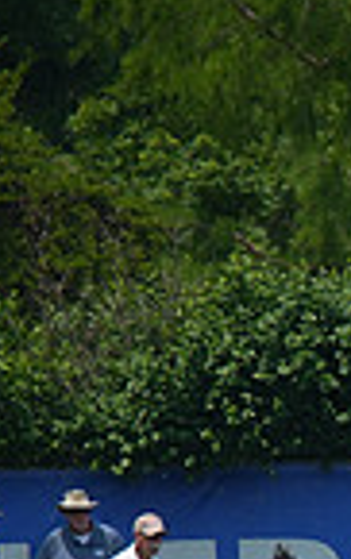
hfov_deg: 1.0
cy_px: 665
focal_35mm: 1263
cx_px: 1034
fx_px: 19273
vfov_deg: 1.7
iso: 400
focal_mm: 310
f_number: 5.6
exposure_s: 1/2500
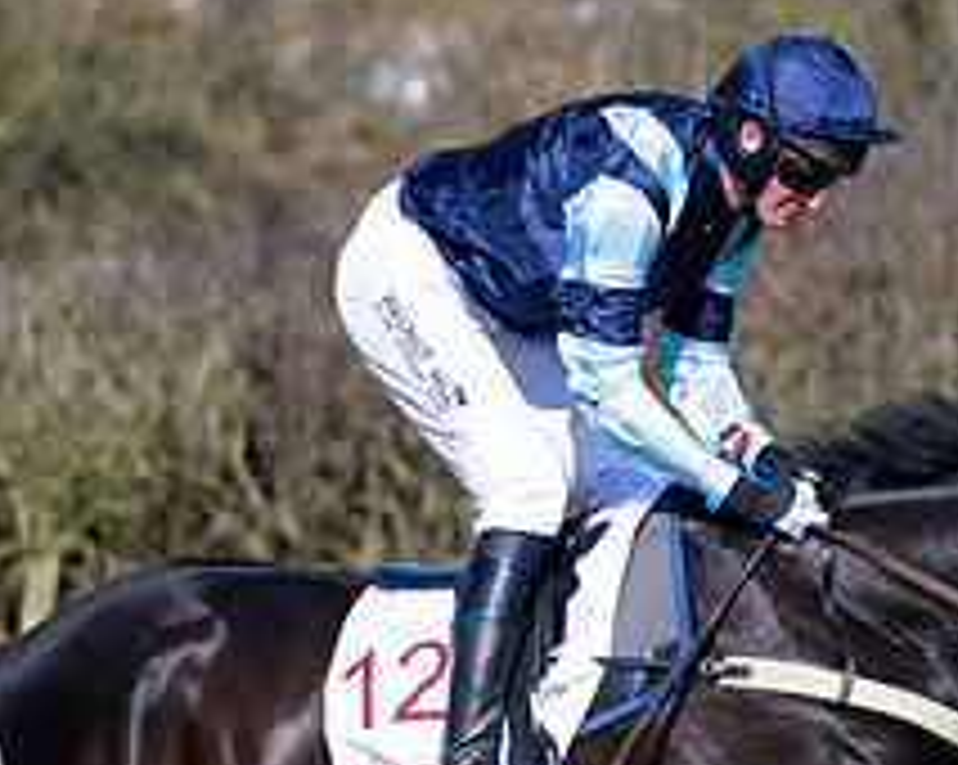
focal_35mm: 537
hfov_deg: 3.6
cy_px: 698
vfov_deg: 2.9
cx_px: 565
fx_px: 15212
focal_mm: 120
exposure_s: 1/4000
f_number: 2.8
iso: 200
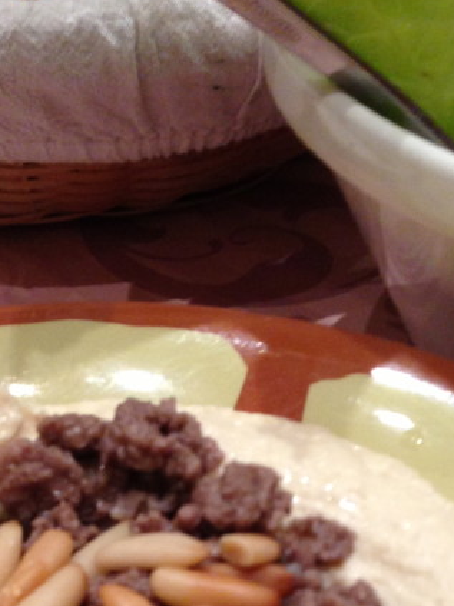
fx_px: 1365
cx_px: 90
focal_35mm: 78
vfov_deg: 23.1
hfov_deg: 18.7
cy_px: 711
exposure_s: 1/20
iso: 160
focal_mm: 4.13
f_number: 2.4
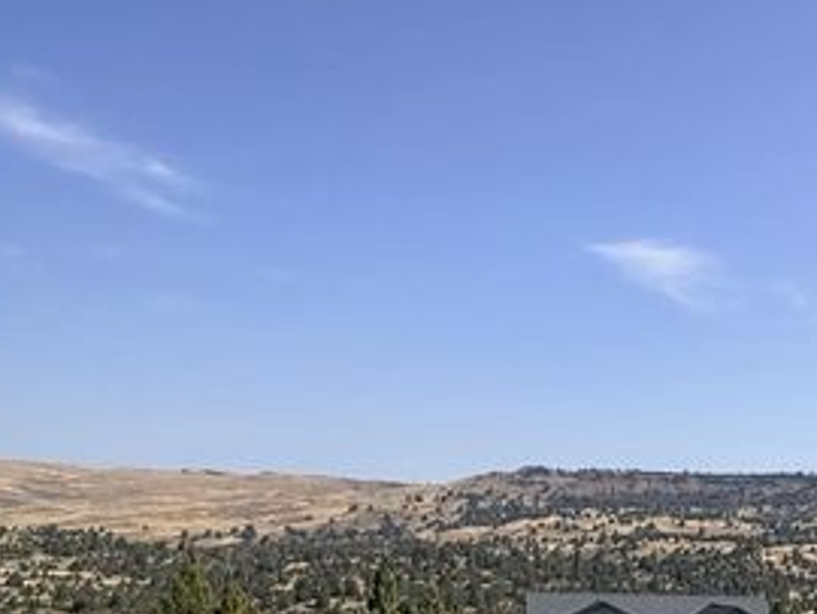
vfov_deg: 27.1
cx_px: 884
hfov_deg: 32.2
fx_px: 1252
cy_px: 481
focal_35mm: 53
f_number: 2.2
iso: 50
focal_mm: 2.22
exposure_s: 1/2717
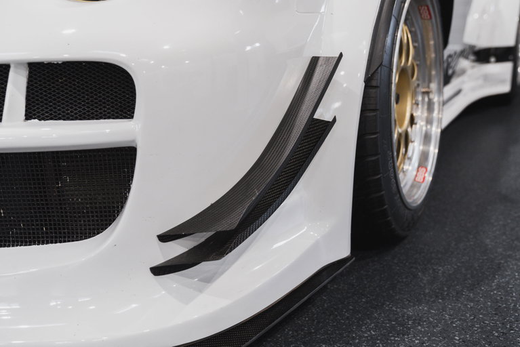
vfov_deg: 36.9
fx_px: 520
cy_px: 174
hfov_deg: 53.1
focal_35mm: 36
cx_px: 260
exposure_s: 1/50
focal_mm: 36
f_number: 4
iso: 1600
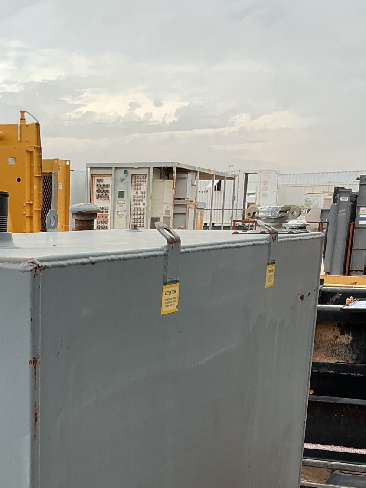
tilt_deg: -15.3
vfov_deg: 27.7
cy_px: 488
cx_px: 62
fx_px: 930
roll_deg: -0.7
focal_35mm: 66
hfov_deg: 21.9
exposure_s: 1/203
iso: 25
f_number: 1.8
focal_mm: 3
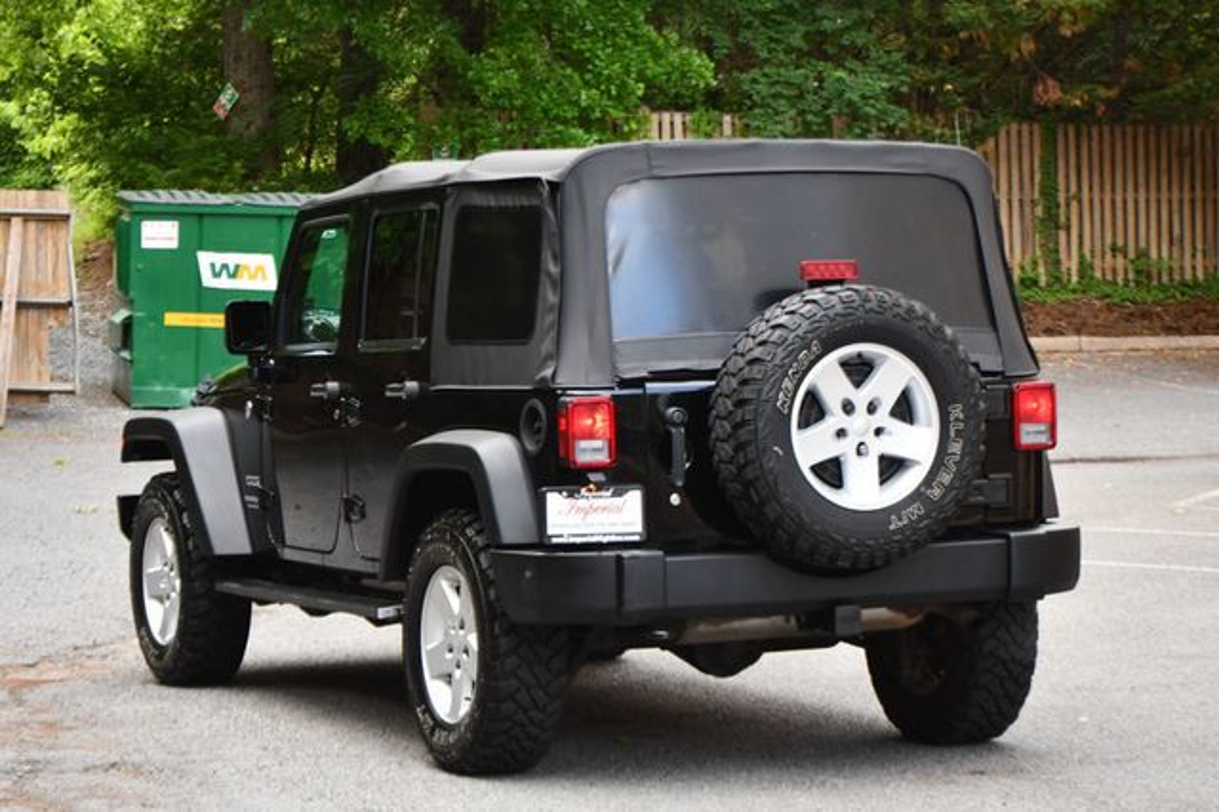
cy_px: 406
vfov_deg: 13.0
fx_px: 3553
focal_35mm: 105
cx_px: 610
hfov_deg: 19.5
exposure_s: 1/250
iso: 720
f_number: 4.5
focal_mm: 70
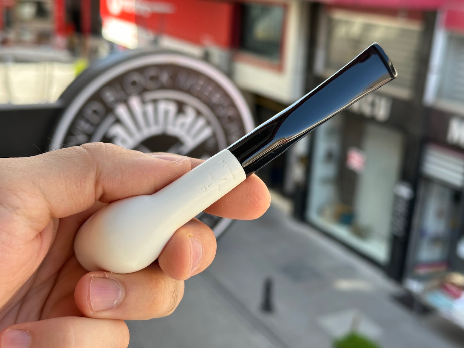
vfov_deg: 30.3
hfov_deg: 39.7
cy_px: 174
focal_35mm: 48
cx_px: 232
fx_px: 643
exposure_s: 1/412
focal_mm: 6.86
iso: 64
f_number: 1.78
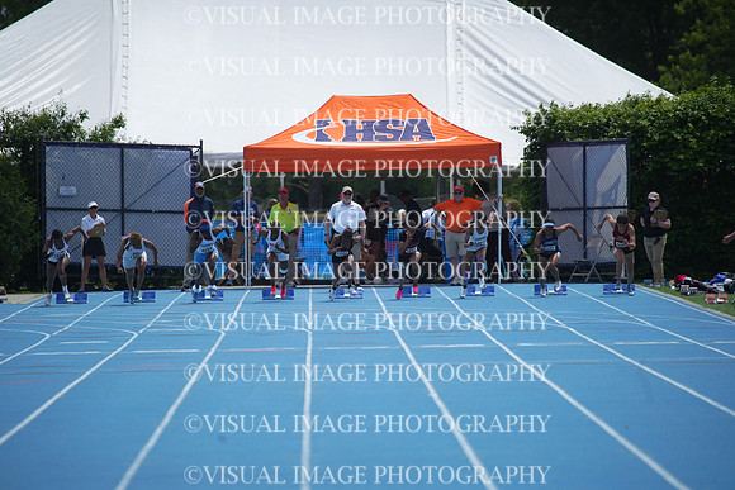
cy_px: 245
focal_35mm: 400
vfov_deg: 3.4
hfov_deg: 5.2
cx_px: 368
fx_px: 8168
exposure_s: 1/2000
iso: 320
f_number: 5.6
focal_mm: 400
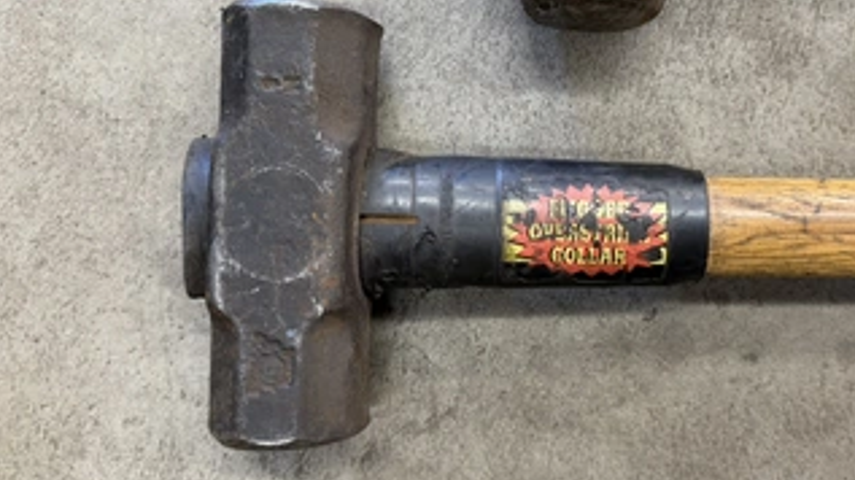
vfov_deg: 35.5
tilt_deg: -87.8
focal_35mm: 33
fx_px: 748
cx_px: 534
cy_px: 208
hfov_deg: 58.8
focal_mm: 6.76
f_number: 1.78
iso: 200
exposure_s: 1/60
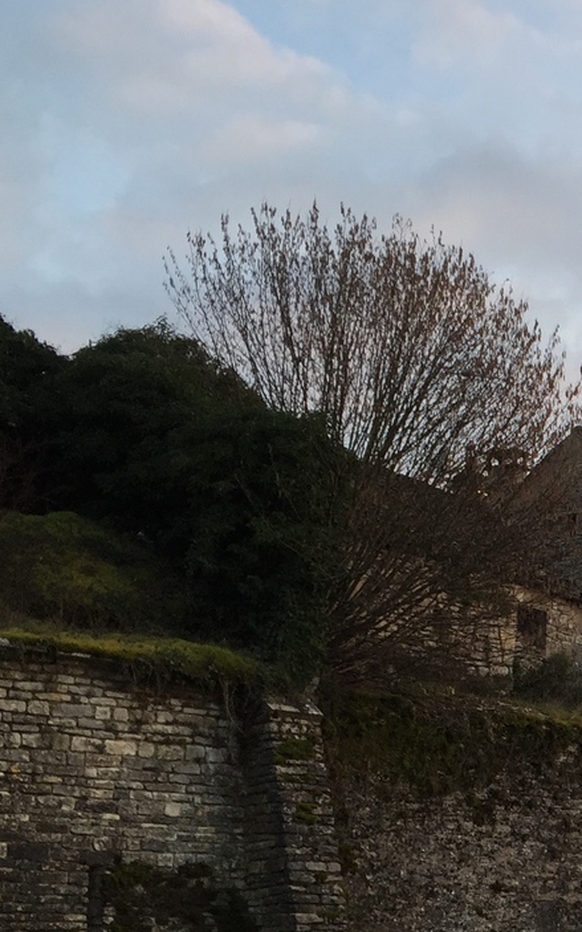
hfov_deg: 16.7
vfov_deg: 28.9
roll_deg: +1.3
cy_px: 720
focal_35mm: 70
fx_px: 1778
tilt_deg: +9.2
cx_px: 895
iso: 32
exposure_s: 1/100
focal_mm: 4.15
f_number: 2.2
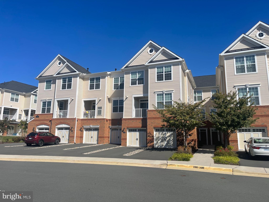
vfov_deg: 54.9
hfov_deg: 69.4
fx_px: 194
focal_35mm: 25
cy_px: 101
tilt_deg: +12.0
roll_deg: -1.0
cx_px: 134
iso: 32
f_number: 1.6
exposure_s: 1/5618
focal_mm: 5.1
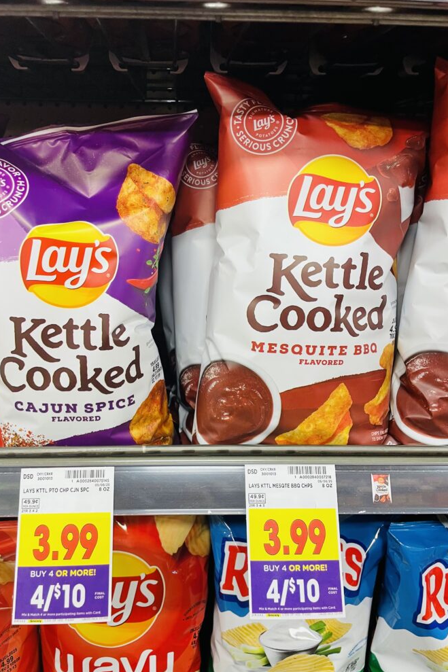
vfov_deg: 65.5
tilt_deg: -17.0
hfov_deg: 46.3
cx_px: 199
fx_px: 523
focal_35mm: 28
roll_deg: -0.3
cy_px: 325
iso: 100
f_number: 1.6
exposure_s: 1/60
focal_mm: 4.2
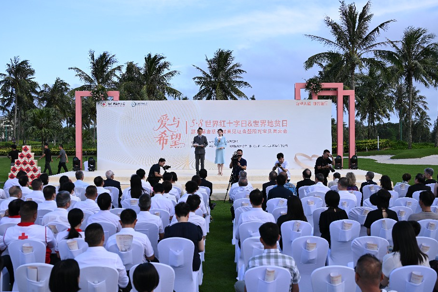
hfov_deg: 50.7
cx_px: 217
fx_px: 462
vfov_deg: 35.0
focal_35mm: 38
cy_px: 139
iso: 100
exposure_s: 1/320
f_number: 4
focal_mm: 34
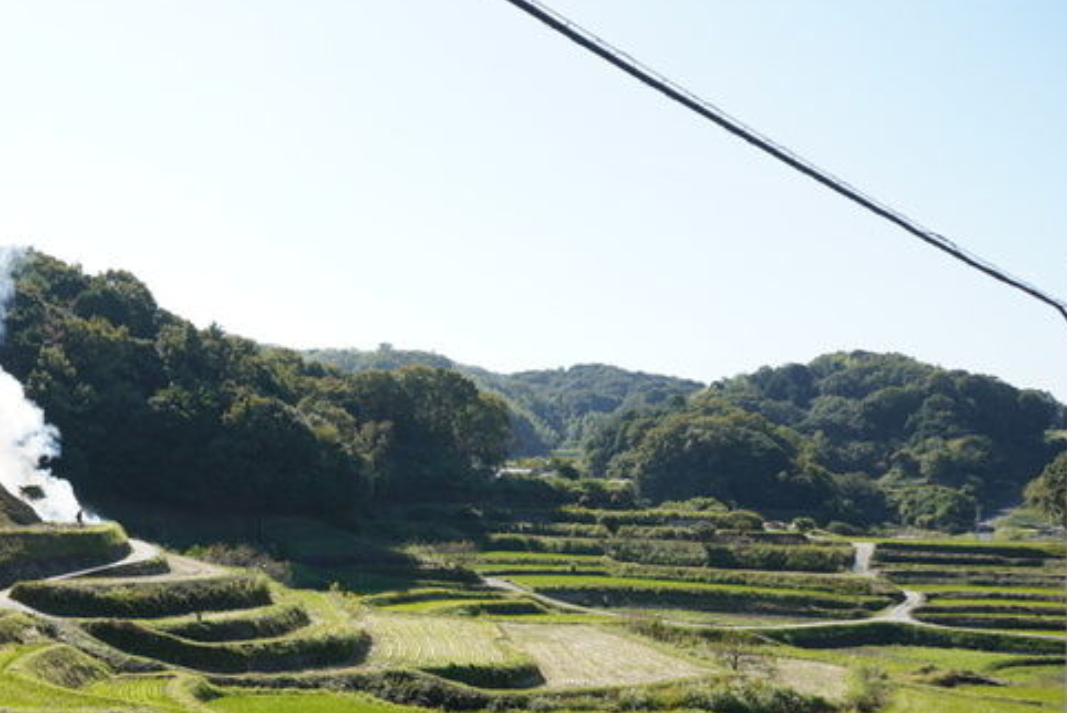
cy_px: 554
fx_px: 1453
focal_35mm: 49
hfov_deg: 38.4
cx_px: 176
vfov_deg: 27.1
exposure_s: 1/160
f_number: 8
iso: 100
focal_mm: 29
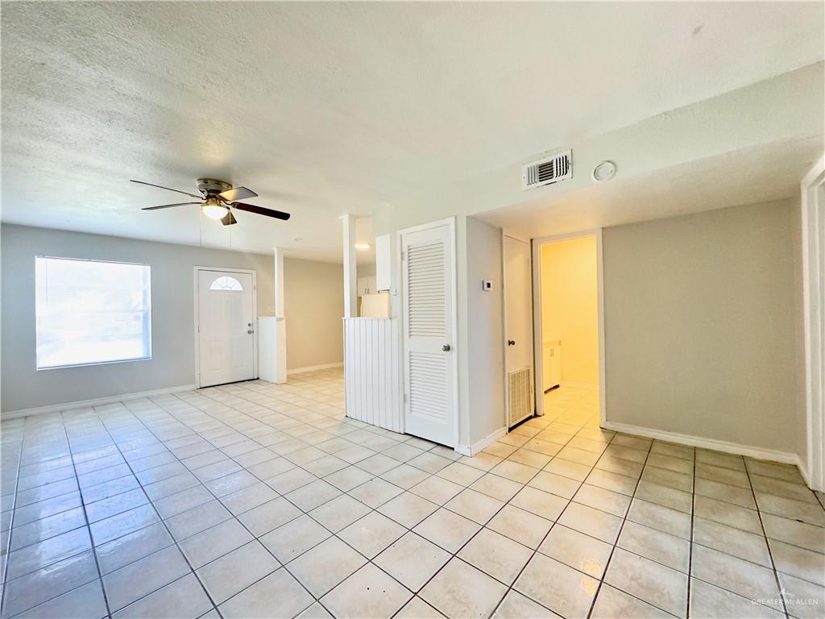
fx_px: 334
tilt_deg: +0.0
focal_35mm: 14
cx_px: 412
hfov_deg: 102.1
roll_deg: +0.3
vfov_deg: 85.7
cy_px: 310
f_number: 2.2
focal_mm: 2.22
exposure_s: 1/60
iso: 640
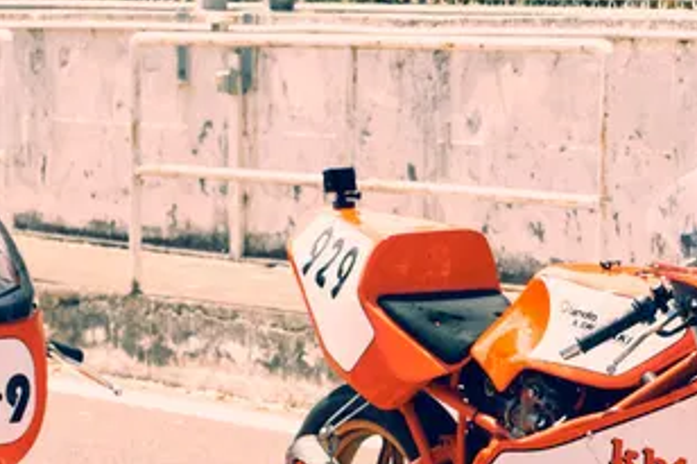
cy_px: 493
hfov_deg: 10.5
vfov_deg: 7.0
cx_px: 668
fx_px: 3773
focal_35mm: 195
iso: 200
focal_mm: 33.2
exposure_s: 1/320
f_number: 7.1
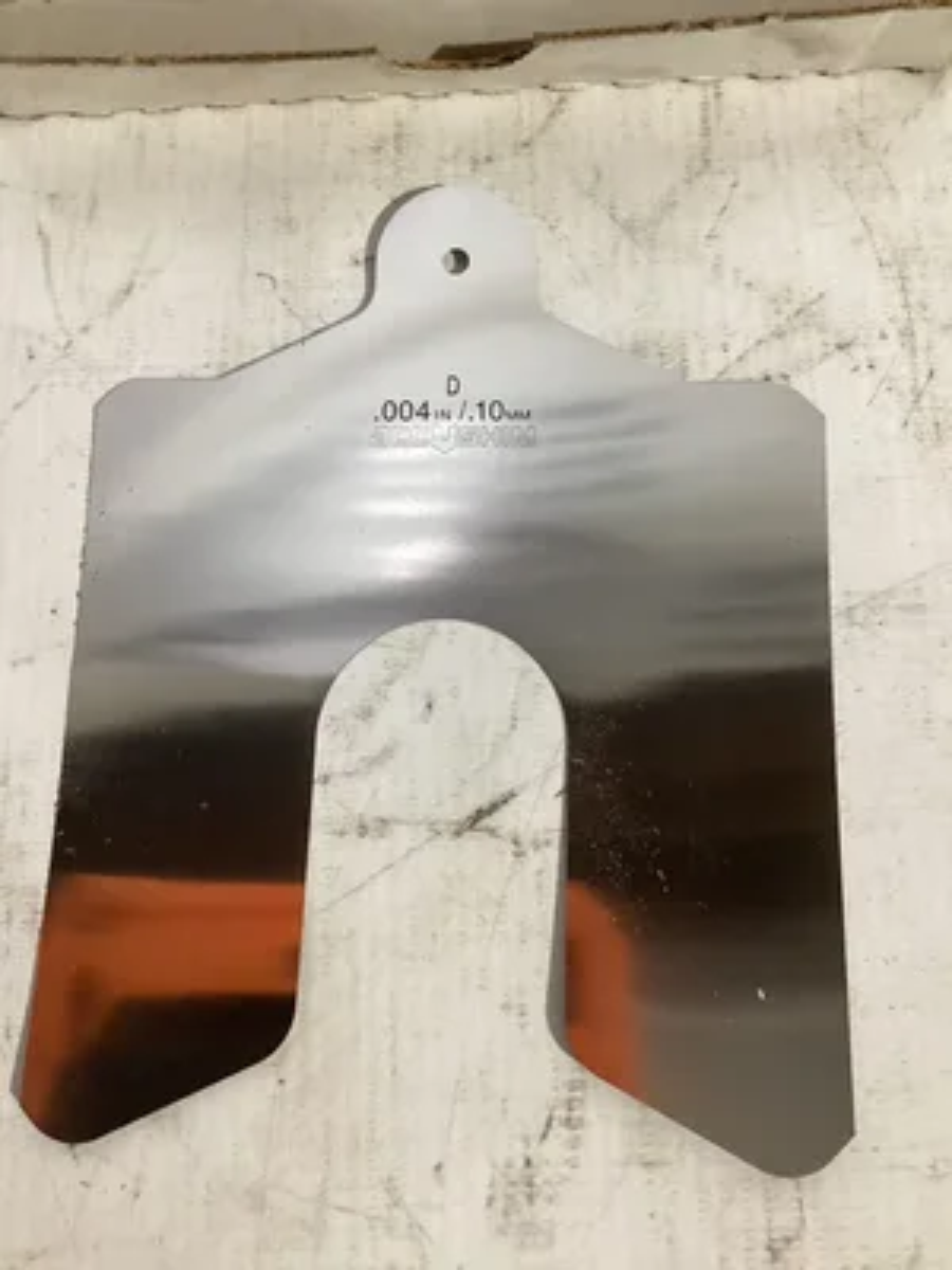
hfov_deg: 45.4
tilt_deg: -75.6
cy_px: 635
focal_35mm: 31
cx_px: 476
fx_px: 1137
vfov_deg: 58.4
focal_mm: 3.3
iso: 320
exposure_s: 1/50
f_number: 2.4
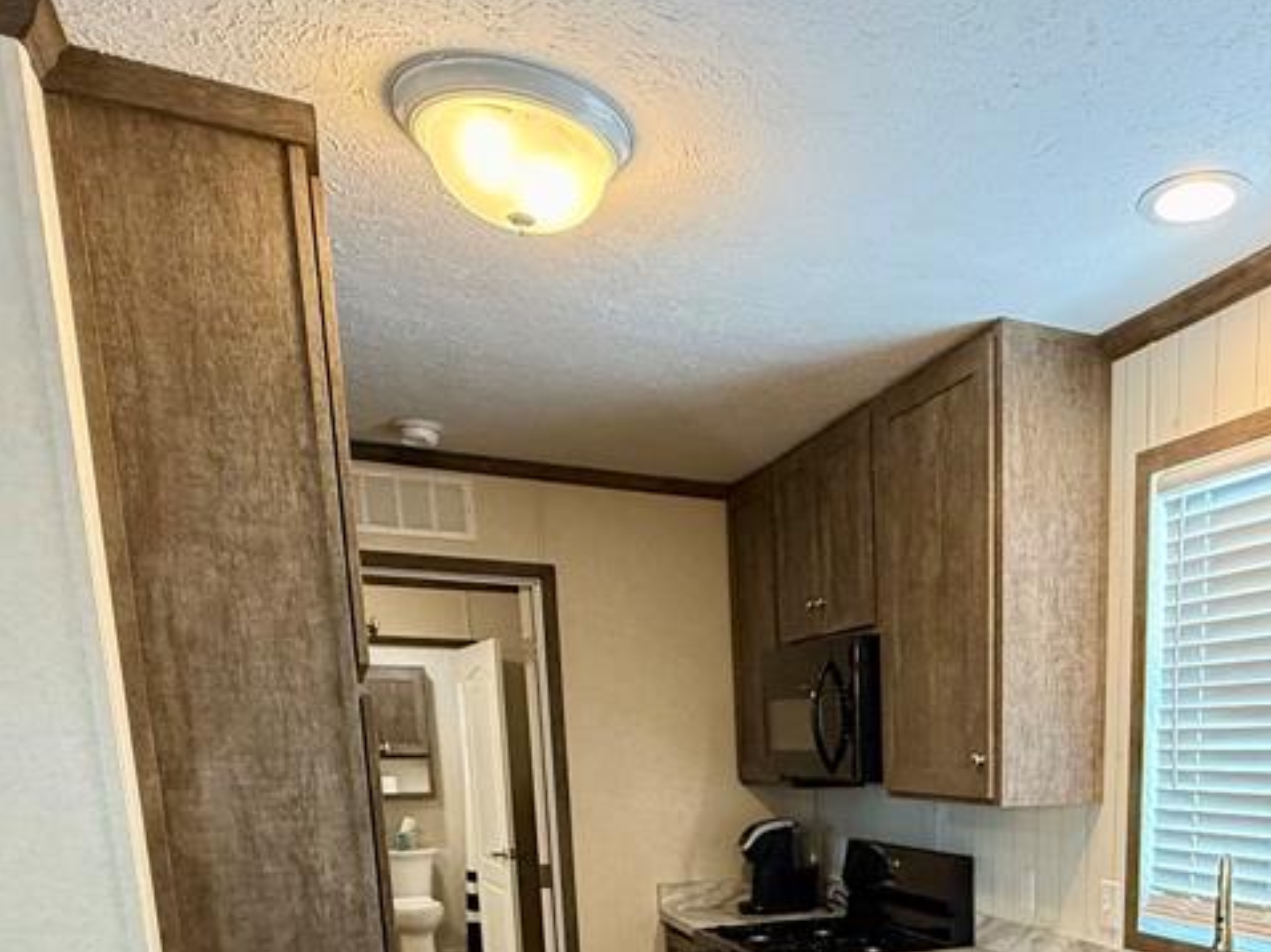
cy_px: 960
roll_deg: +0.8
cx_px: 933
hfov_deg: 57.3
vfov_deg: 40.7
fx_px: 1101
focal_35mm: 30
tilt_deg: -10.9
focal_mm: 2.22
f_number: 2.2
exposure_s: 1/120
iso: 400
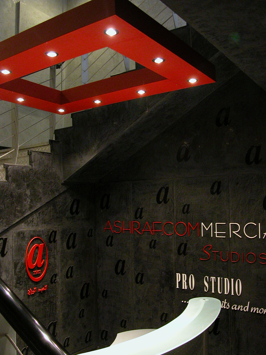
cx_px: 133
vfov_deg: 54.0
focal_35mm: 34
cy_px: 178
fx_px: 348
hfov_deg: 41.8
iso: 400
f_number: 2.8
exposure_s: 1/30
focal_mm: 8.9
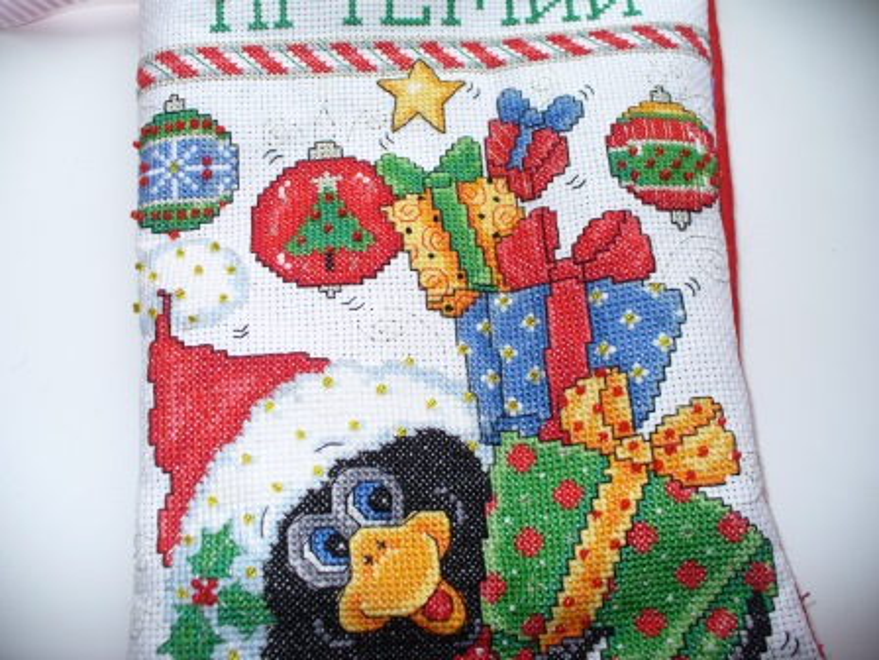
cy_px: 330
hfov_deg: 50.1
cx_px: 440
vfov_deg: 38.7
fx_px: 940
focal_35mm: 37
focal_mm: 6.1
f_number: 2.8
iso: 64
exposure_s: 1/60
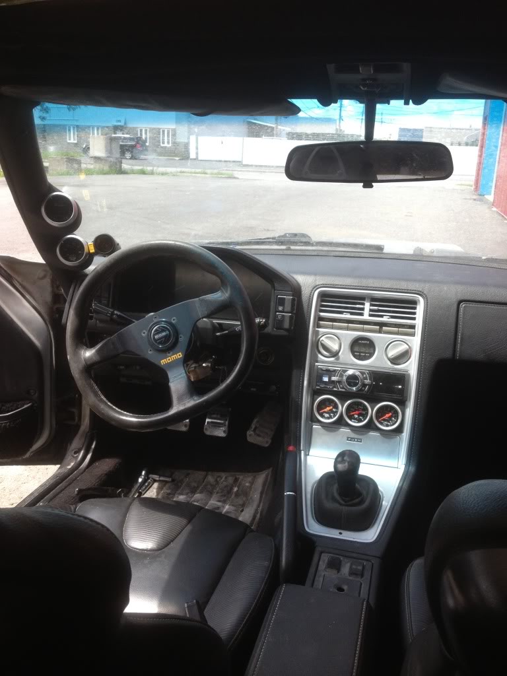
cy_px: 338
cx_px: 254
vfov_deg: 52.6
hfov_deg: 40.7
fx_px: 683
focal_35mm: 35
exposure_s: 1/325
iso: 64
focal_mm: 4.3
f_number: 2.4
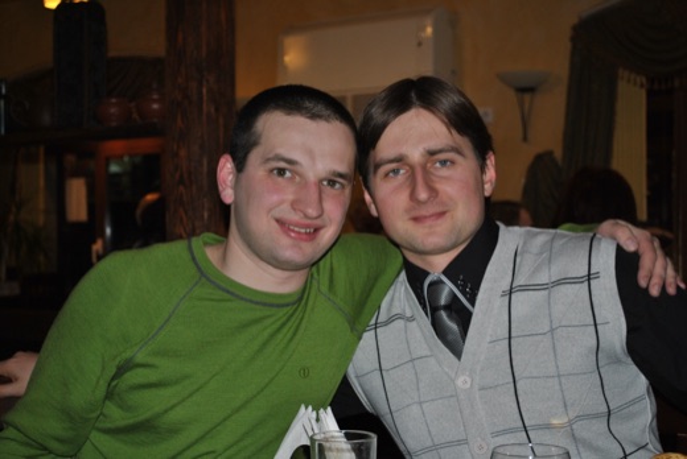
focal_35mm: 63
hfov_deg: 31.9
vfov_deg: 21.6
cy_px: 230
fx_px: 1204
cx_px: 344
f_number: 5.3
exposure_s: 1/60
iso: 200
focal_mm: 42
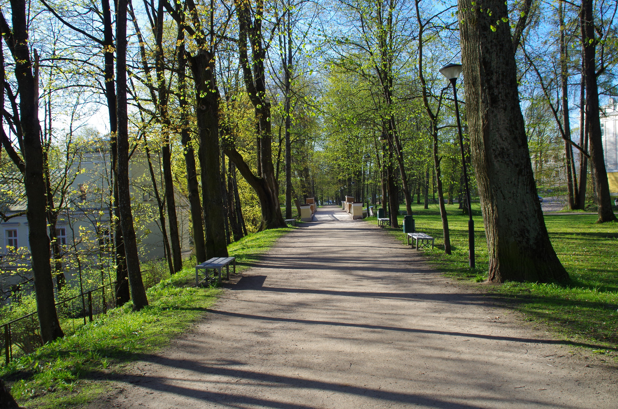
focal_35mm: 42
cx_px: 309
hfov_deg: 46.5
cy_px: 204
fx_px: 720
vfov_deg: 31.8
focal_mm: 28
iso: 200
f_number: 11
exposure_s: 1/125
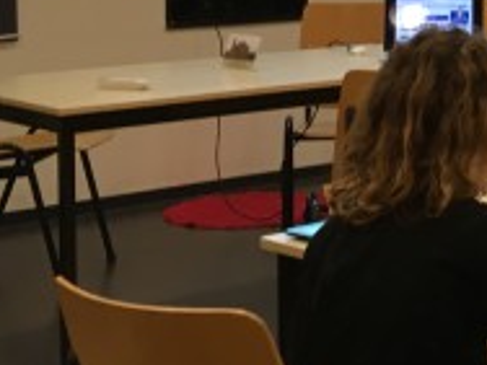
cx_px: 795
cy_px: -13
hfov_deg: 15.4
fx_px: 1618
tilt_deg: -1.9
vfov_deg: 12.7
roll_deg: -1.6
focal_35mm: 115
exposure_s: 1/33
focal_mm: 4.15
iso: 100
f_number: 2.2
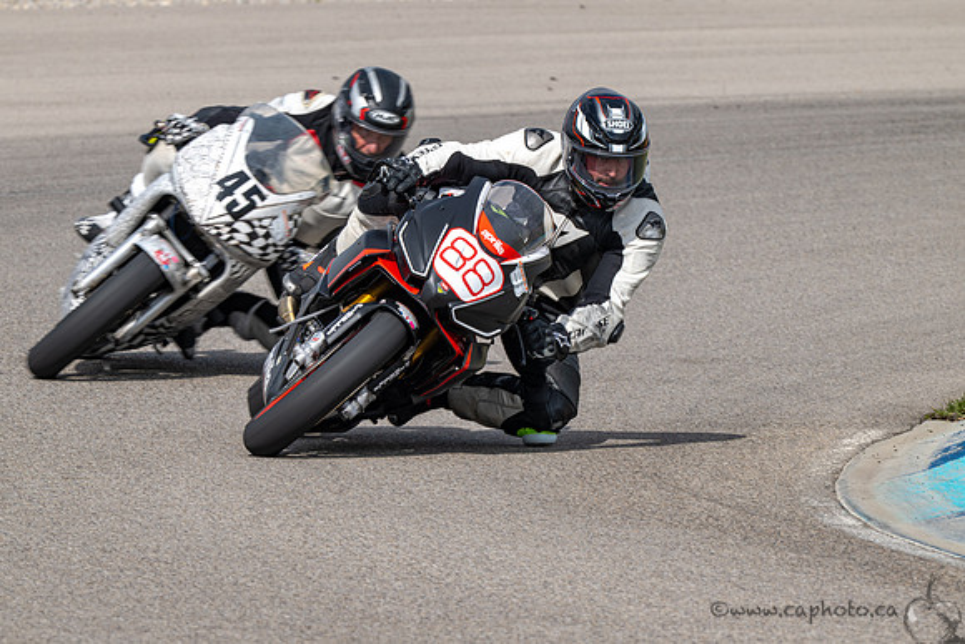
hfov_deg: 3.7
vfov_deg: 2.5
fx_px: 14818
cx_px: 432
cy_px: 356
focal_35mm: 553
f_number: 16
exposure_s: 1/160
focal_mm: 500
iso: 100
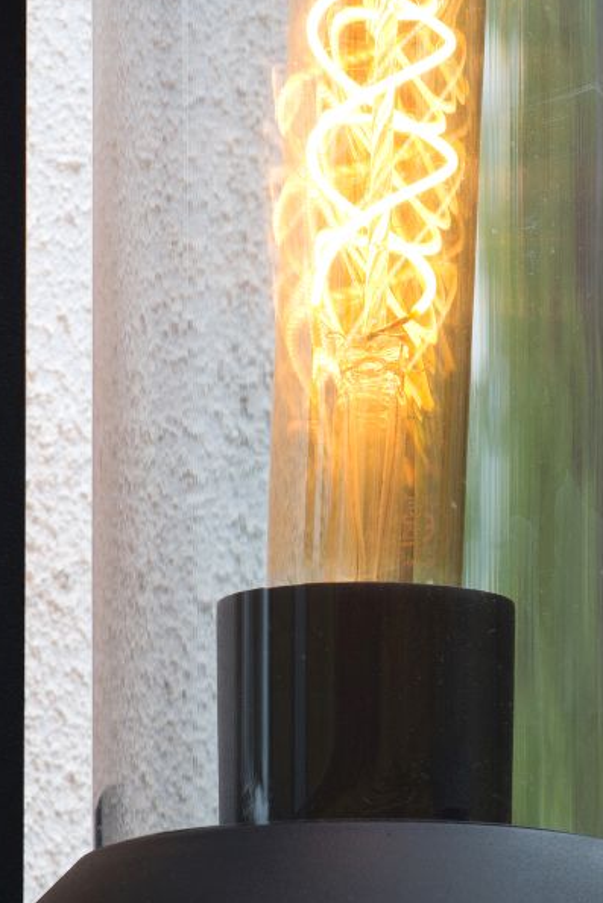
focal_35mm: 618
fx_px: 15517
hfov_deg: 2.2
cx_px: 357
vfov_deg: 3.3
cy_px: 578
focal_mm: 200
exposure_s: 1/30
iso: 125
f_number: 14
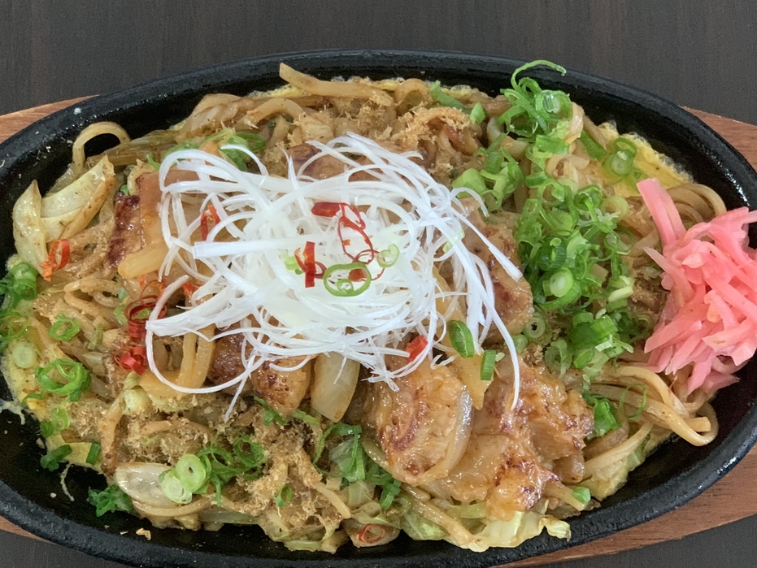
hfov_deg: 28.9
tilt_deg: -78.8
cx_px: 348
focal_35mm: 67
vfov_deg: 21.9
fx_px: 1466
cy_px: 274
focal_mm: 6
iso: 320
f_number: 2.4
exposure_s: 1/40
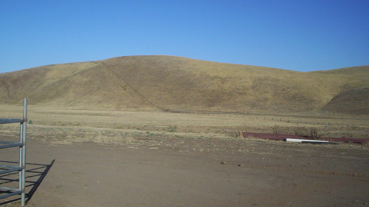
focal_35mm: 42
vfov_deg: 28.3
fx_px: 411
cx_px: 184
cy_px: 92
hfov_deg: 48.4
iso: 100
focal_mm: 4.99
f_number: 4.5
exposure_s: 1/1639
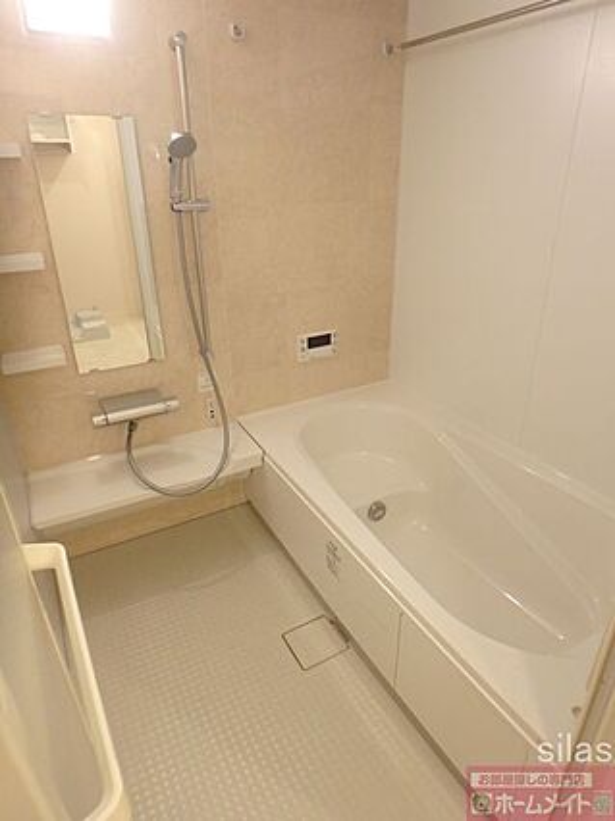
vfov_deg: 79.0
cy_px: 410
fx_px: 498
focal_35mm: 21
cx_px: 308
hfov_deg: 63.4
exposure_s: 1/30
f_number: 3.5
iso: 400
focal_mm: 3.7
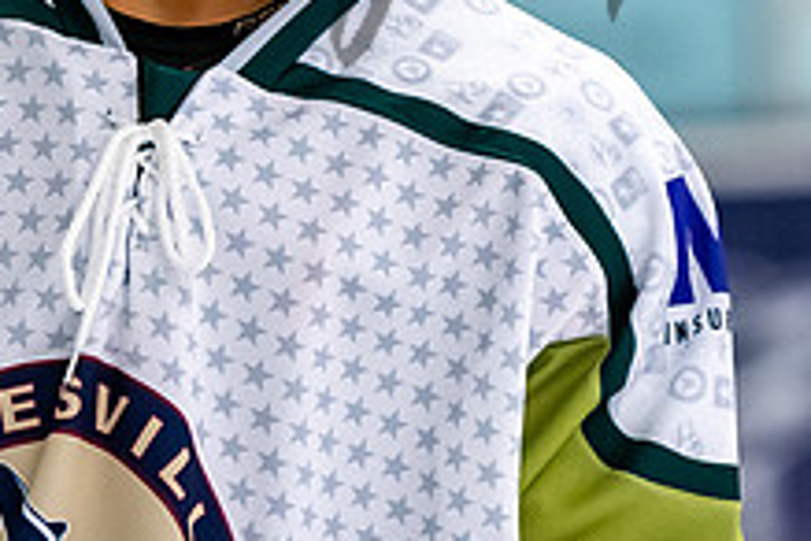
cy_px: -121
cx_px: 270
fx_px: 20071
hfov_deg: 2.3
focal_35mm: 891
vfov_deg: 1.5
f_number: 3.2
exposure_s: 1/800
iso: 2000
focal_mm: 190
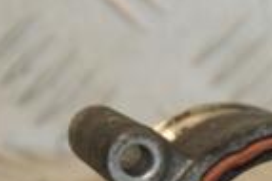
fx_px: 3570
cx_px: 304
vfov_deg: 2.9
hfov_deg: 4.4
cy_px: 251
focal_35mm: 473
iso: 800
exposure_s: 1/200
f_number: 6.3
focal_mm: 75
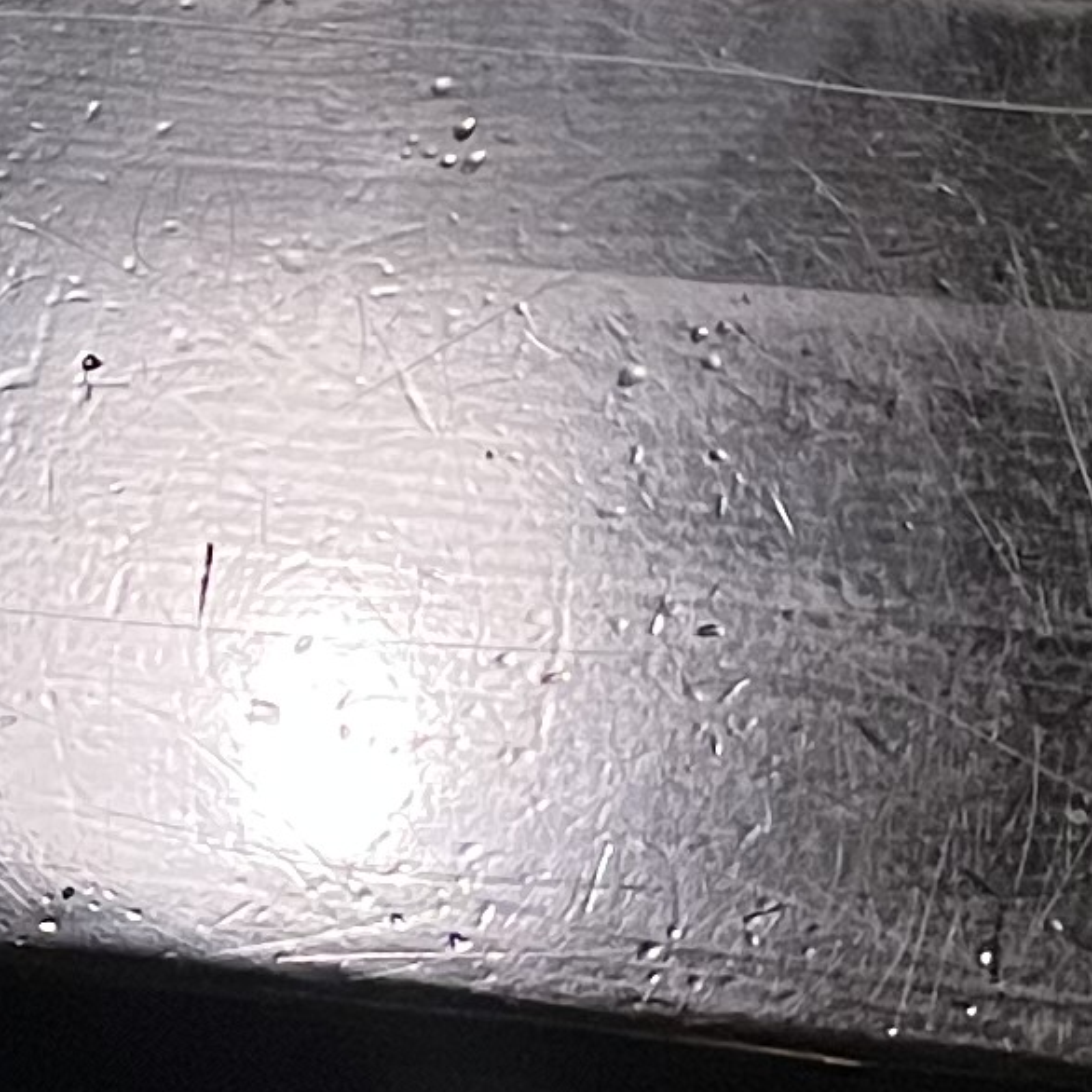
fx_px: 5639
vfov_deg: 10.5
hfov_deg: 11.1
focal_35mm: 158
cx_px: 609
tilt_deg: -56.3
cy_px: -723
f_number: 1.6
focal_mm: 5.1
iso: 500
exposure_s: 1/50
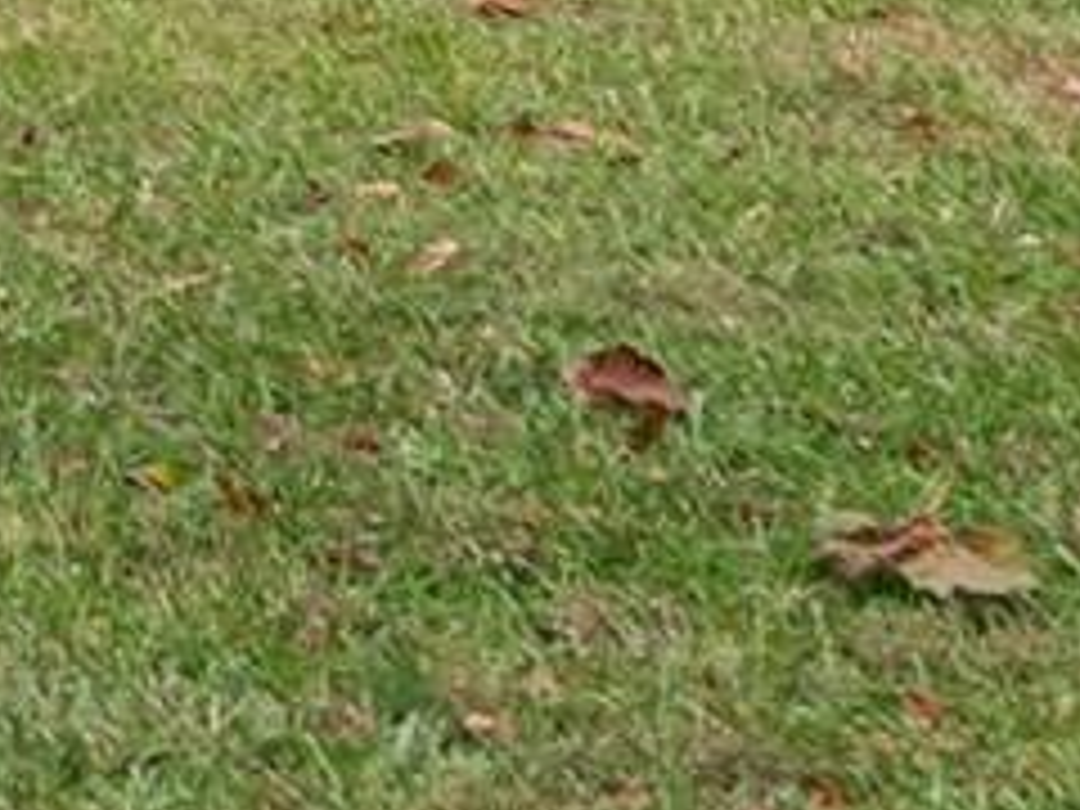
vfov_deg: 8.4
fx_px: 5117
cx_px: -2790
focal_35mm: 164
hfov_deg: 8.5
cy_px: -976
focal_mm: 20
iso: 320
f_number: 7.1
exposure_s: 1/1600
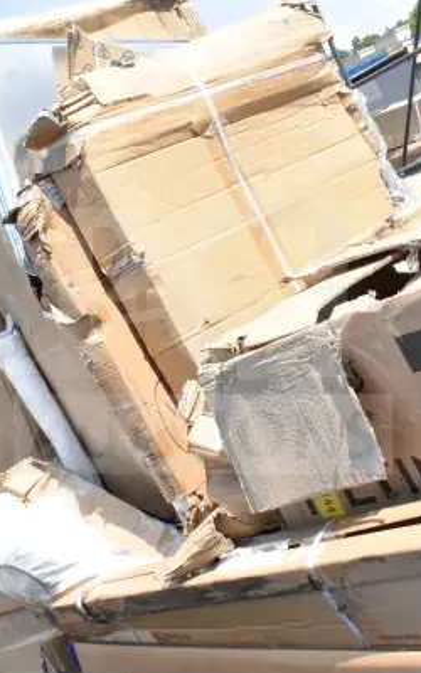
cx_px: 202
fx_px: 1028
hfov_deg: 23.1
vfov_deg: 36.3
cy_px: 341
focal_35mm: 56
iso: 6400
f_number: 20
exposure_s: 1/1600
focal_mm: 24
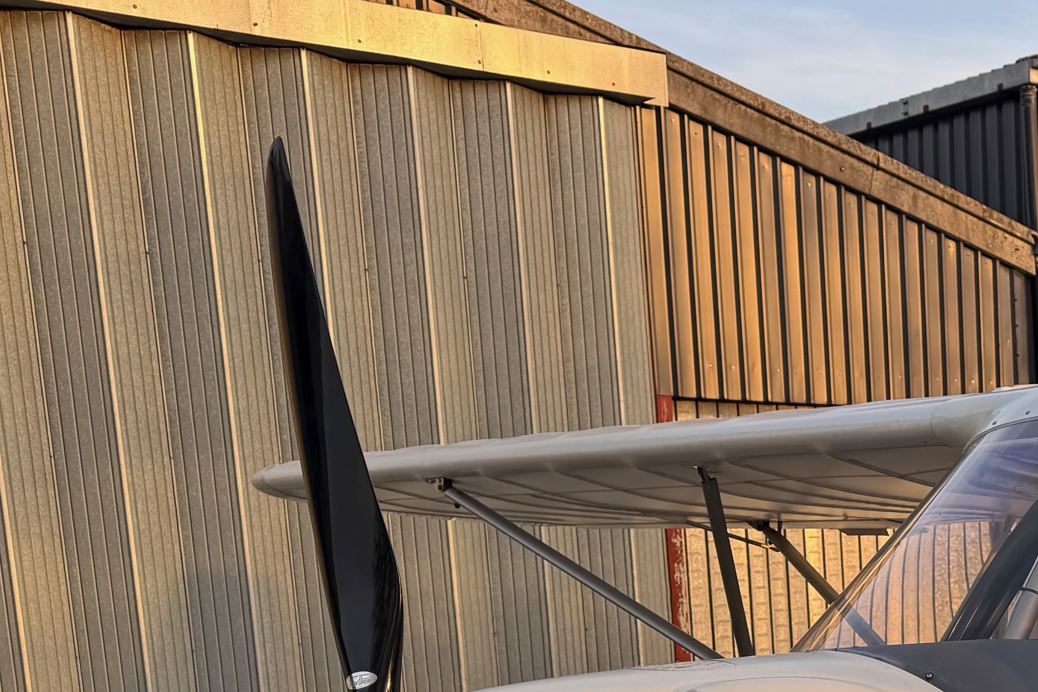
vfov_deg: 20.8
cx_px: 1132
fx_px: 1759
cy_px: 830
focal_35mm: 61
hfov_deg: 29.7
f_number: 1.78
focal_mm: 6.76
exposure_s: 1/609
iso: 80
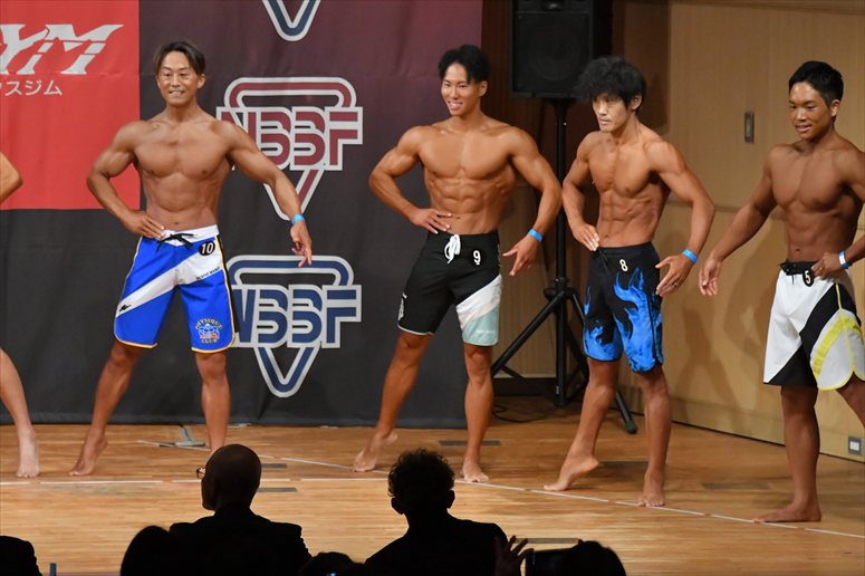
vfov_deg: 5.7
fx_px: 5764
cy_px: 288
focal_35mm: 240
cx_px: 432
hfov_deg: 8.6
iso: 9000
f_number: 5.6
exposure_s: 1/400
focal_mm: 160
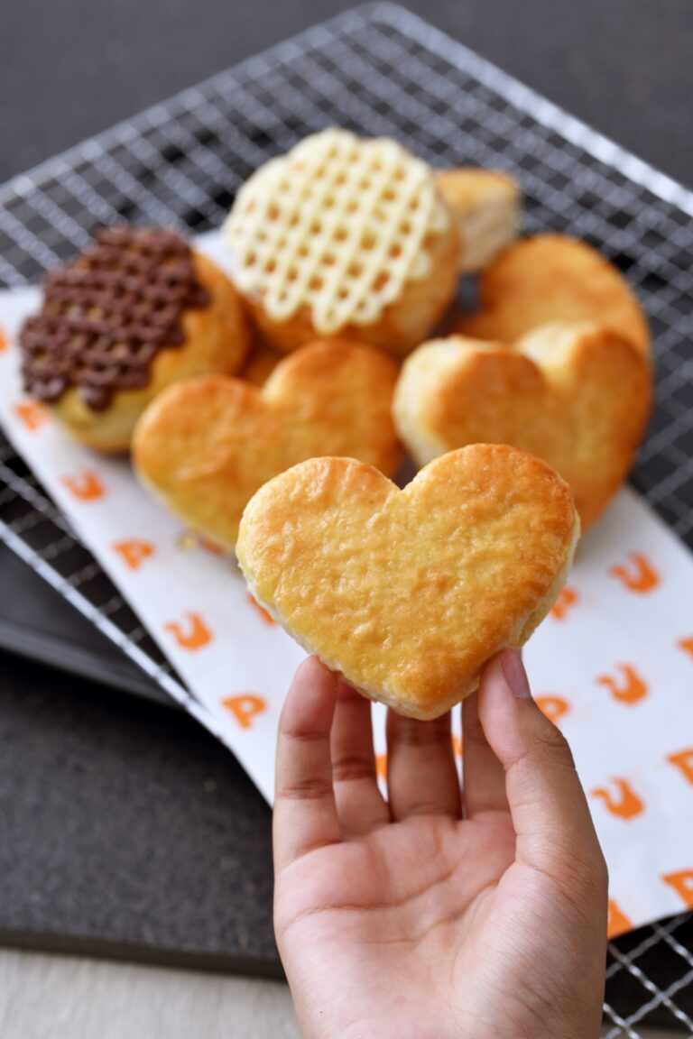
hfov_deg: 15.2
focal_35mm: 90
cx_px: 346
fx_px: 2599
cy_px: 520
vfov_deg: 22.6
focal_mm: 90
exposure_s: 1/125
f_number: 8
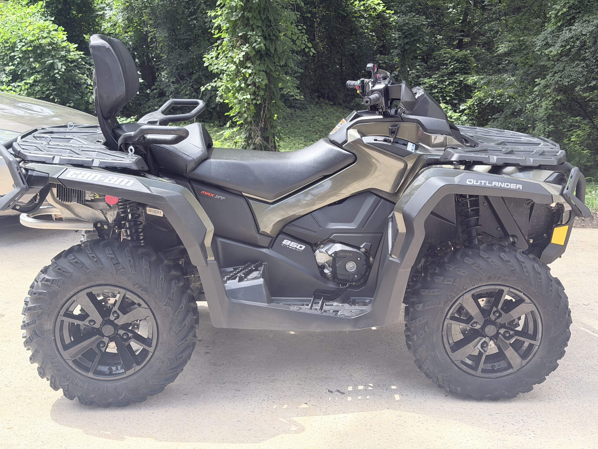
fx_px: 829
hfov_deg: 39.7
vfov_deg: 30.3
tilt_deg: -15.8
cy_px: 224
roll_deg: -0.3
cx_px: 299
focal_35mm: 48
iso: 100
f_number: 1.78
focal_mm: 6.76
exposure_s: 1/939
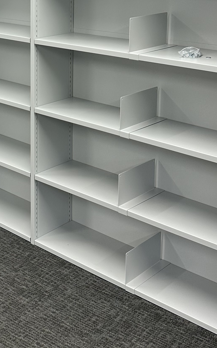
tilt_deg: -8.6
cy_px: 37
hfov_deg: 20.5
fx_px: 587
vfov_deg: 31.5
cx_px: 16
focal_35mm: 62
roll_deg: -0.8
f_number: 1.78
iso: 100
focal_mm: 6.86
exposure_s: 1/100
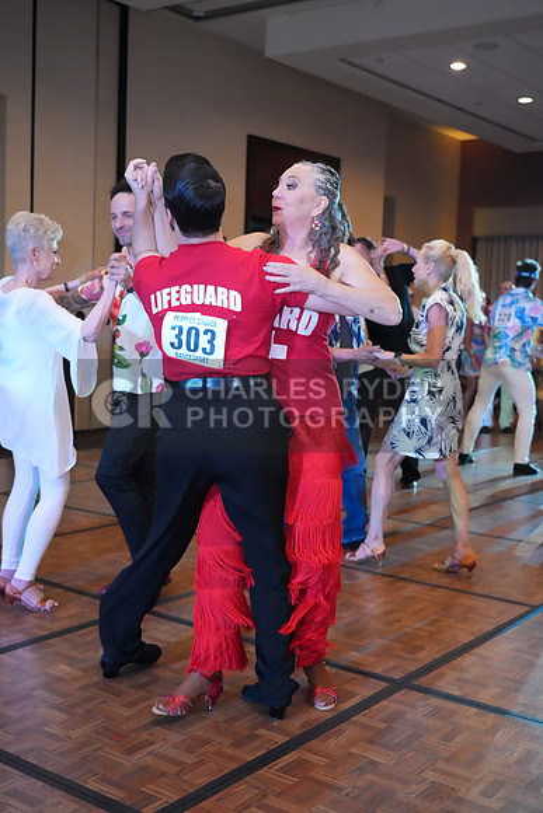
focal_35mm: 42
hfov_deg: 31.9
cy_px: 406
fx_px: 950
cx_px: 272
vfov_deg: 46.4
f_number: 4
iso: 12800
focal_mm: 42
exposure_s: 1/400
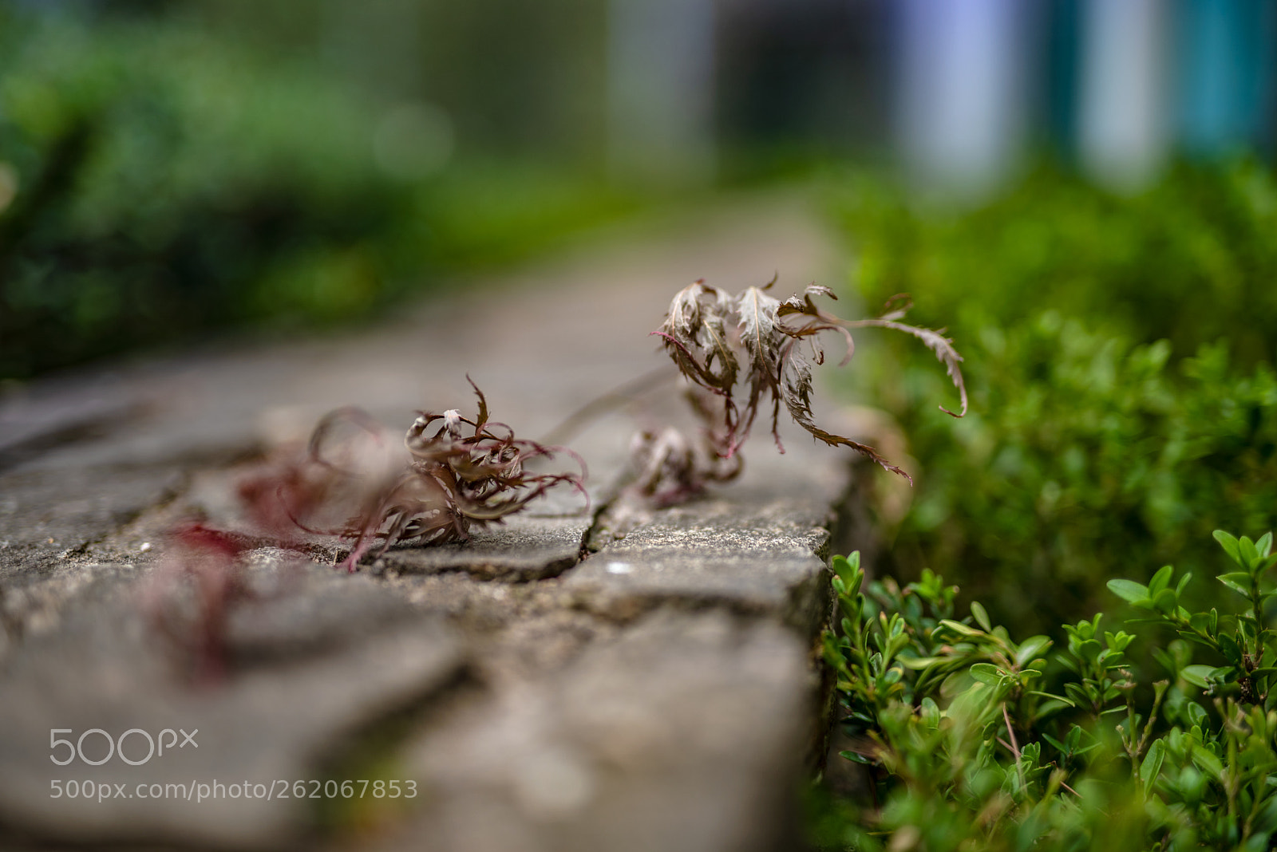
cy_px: 426
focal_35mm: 50
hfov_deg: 39.6
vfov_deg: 27.0
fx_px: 1774
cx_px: 638
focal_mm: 50
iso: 100
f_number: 1.4
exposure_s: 1/250
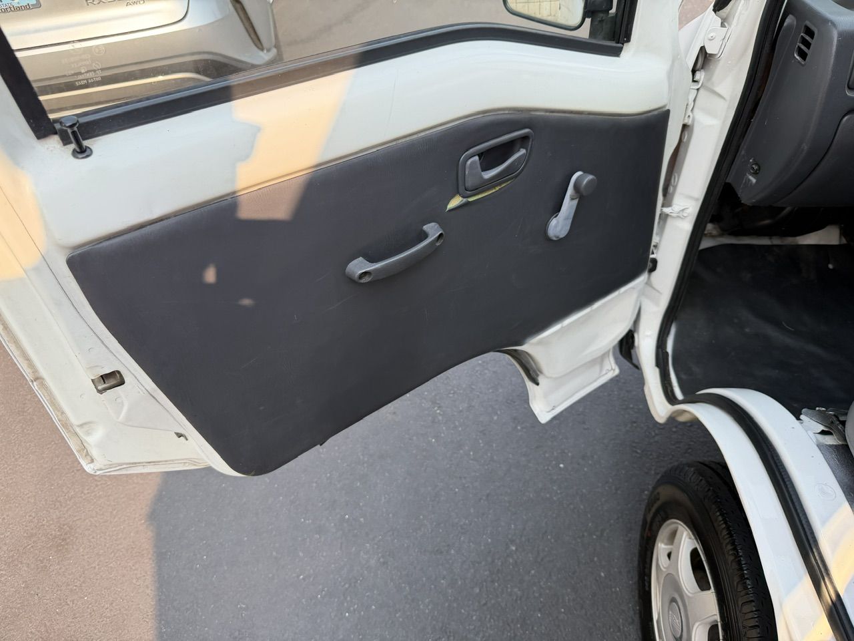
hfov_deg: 71.6
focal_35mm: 24
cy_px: 320
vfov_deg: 56.8
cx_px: 427
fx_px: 592
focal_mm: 6.76
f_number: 1.78
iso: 100
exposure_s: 1/715
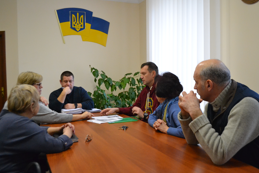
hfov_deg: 57.2
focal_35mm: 33
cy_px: 84
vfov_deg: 40.0
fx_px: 237
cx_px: 134
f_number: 3.8
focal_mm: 20
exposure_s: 1/160
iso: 3200
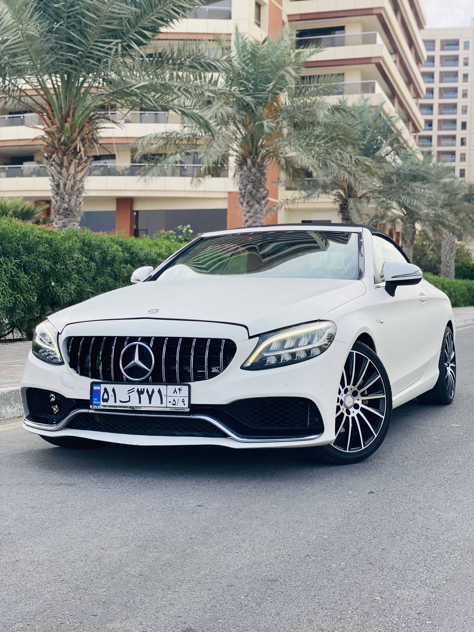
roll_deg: -2.2
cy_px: 316
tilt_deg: -0.3
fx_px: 949
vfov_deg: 36.8
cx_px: 237
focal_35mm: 52
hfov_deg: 28.0
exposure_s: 1/685
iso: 20
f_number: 2
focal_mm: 6
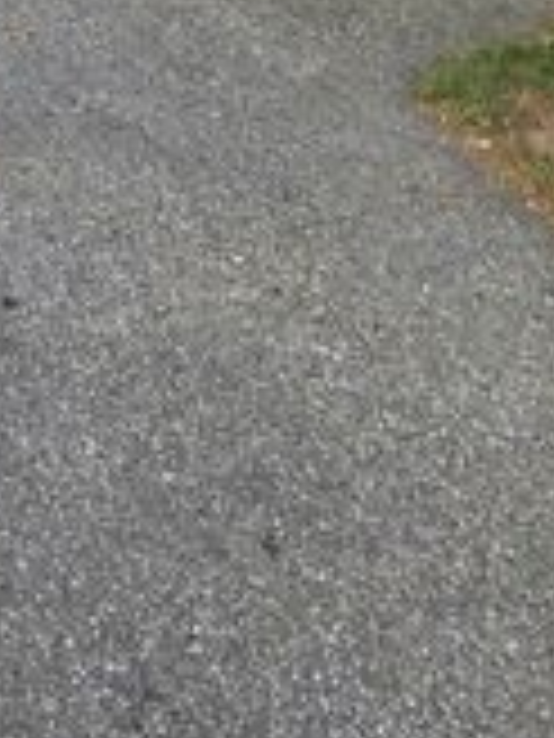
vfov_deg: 21.1
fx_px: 1131
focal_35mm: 53
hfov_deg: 24.1
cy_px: -641
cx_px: -167
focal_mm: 2.2
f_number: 2.2
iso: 80
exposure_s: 1/120
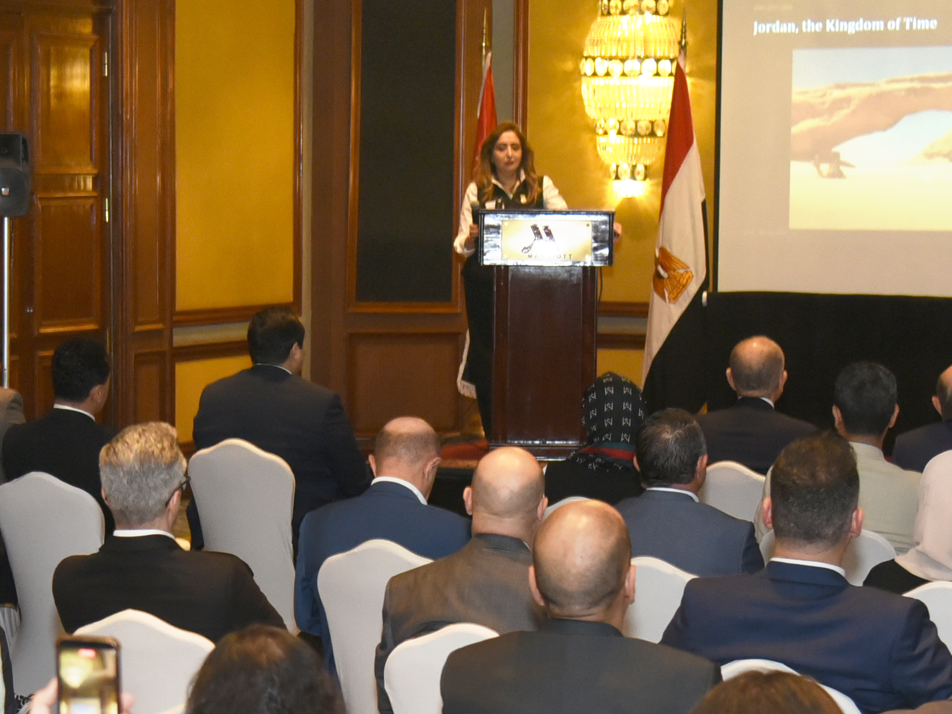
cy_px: 445
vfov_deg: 13.7
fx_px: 2970
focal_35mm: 108
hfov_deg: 18.2
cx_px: 305
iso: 2000
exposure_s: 1/160
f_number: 4
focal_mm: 40
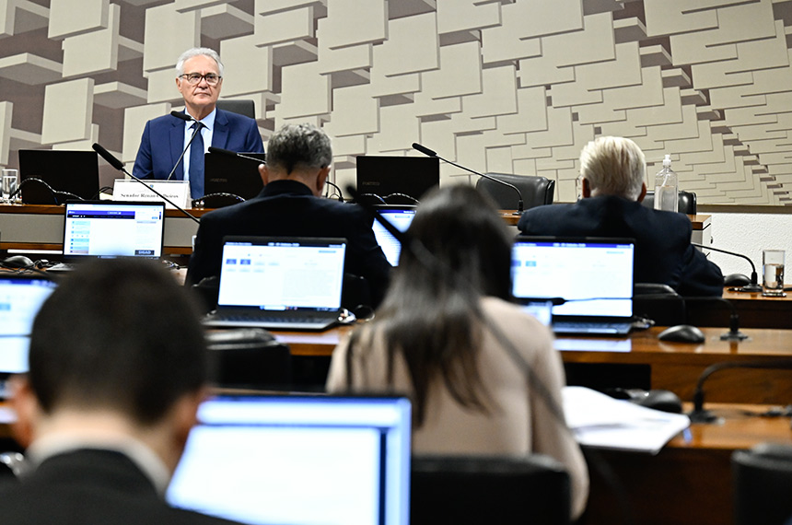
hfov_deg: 17.4
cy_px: 262
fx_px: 2591
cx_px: 396
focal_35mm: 118
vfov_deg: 11.6
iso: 3200
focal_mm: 79
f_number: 2.8
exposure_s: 1/400
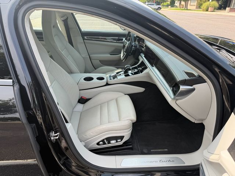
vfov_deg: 56.8
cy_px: 88
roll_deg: -0.1
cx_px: 118
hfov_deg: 71.6
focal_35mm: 24
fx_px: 163
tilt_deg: -26.6
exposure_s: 1/920
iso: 80
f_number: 1.78
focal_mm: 6.76
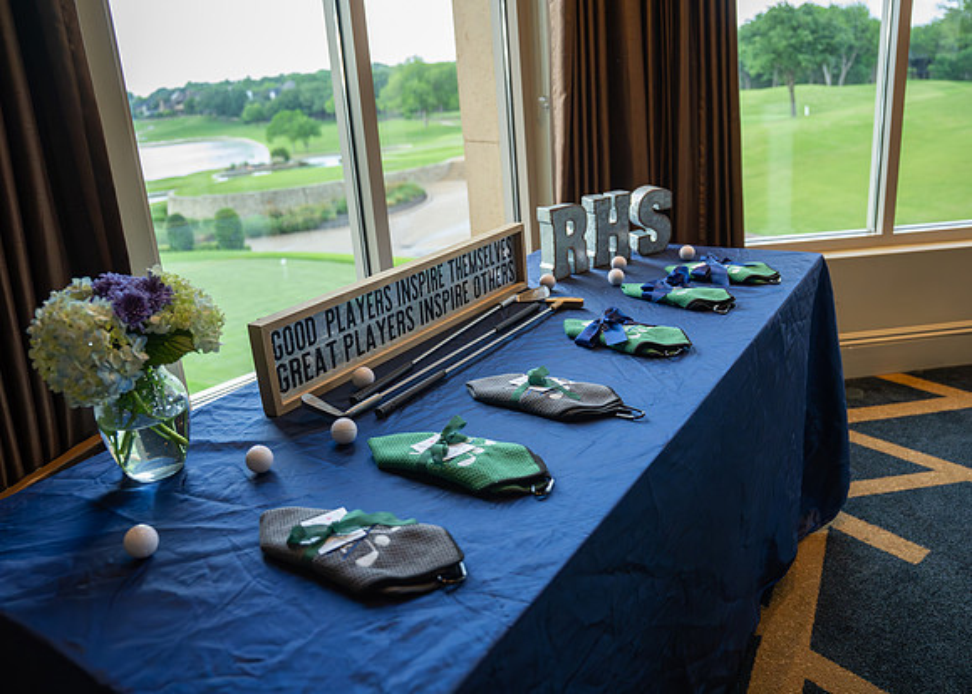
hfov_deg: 65.1
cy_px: 347
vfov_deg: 49.0
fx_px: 761
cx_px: 486
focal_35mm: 28
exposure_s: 1/800
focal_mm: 24
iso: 2500
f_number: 2.8
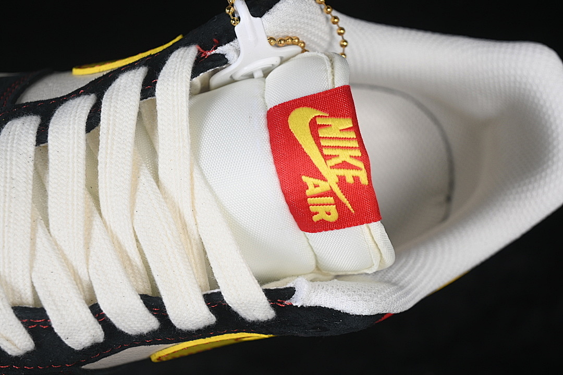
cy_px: 188
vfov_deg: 18.2
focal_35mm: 75
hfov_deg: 27.0
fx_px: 1173
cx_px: 282
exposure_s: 1/80
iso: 160
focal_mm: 50
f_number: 7.1
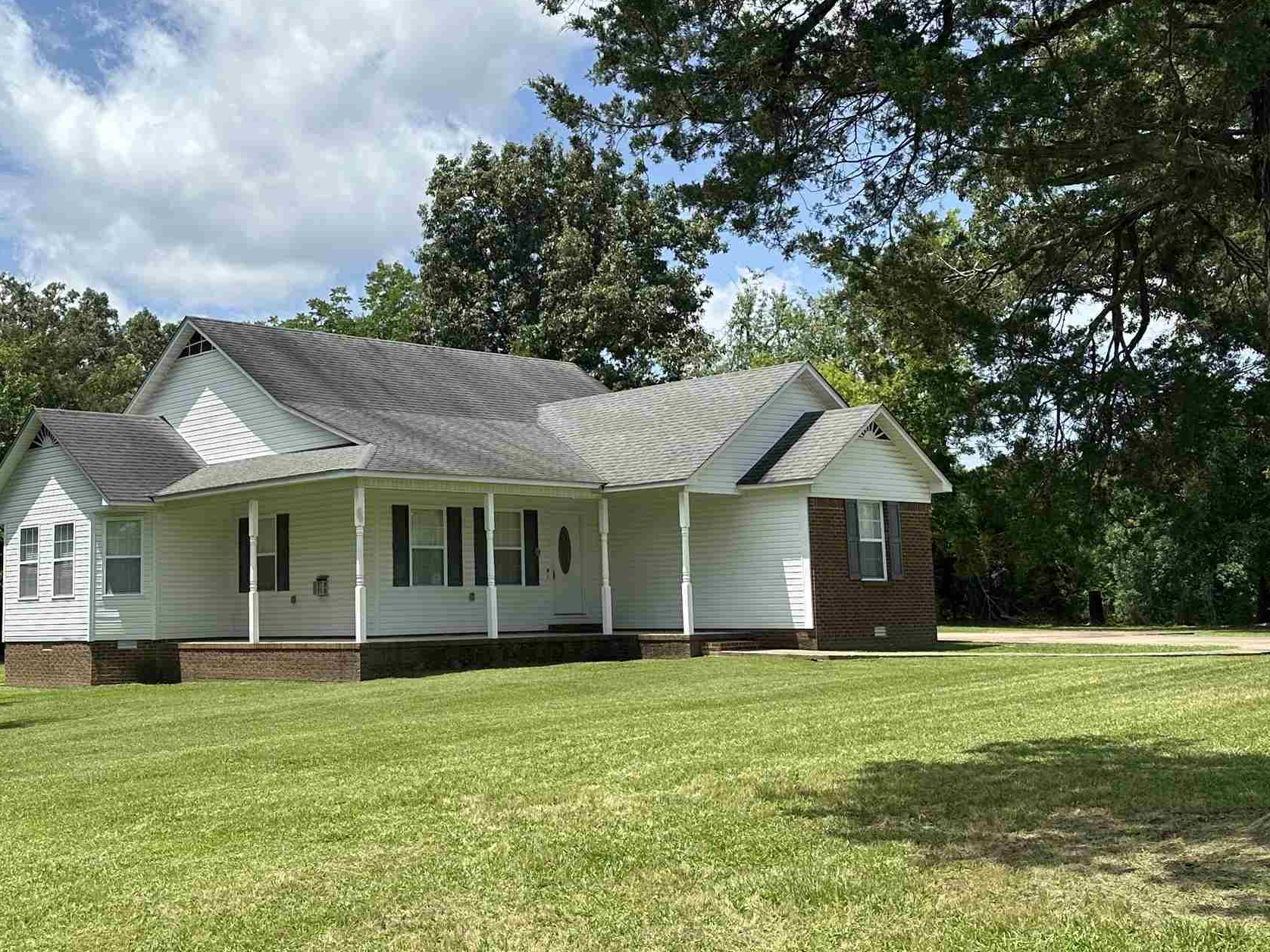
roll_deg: +1.2
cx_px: 423
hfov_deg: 42.4
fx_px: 1614
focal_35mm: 44
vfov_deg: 32.9
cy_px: 431
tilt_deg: +7.9
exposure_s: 1/4762
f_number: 1.78
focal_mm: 6.86
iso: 80
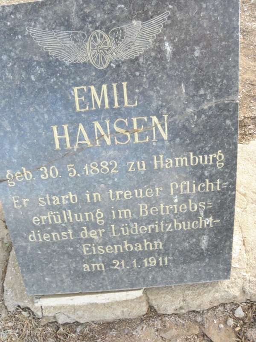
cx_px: 128
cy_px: 171
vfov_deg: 67.3
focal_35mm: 26
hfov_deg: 53.1
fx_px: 256
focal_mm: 4.6
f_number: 6.3
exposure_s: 1/30
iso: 200
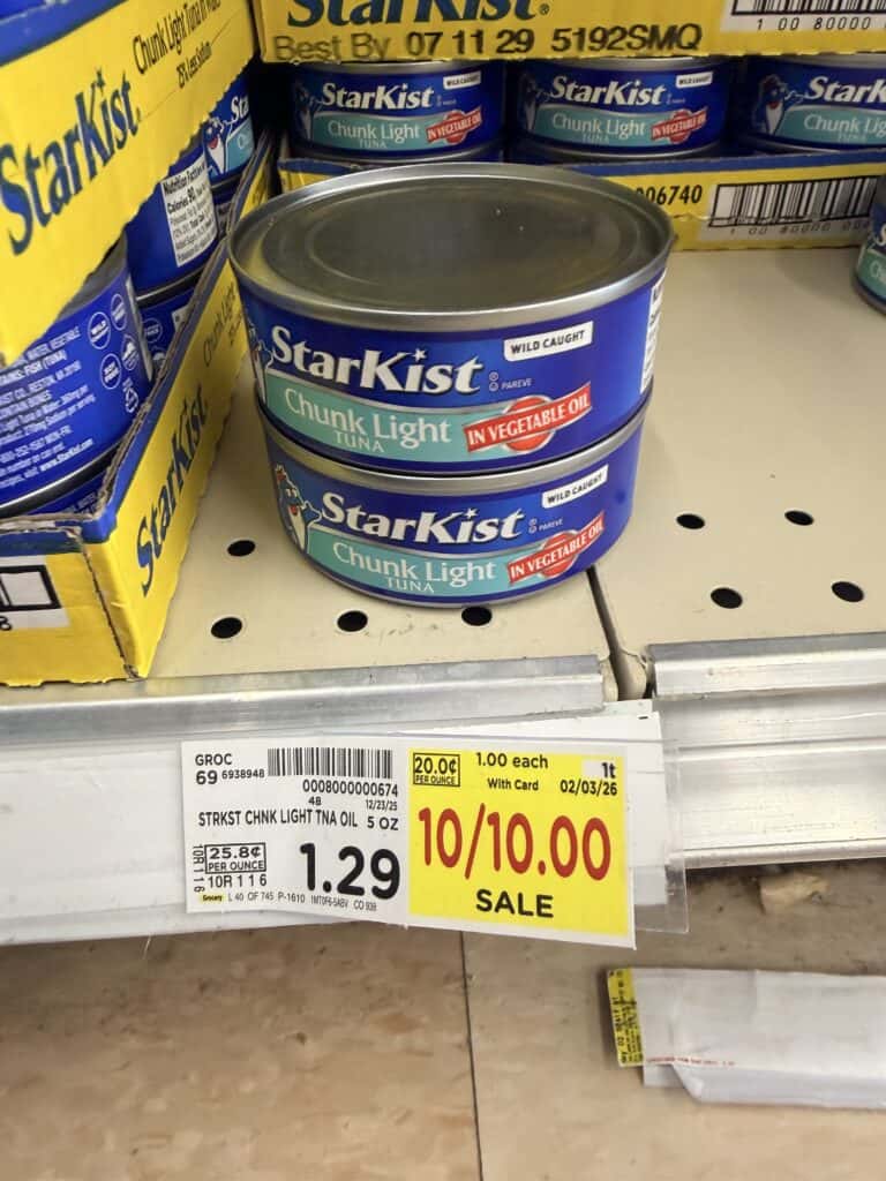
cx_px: 443
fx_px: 819
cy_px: 590
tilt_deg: -38.8
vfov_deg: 71.6
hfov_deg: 56.8
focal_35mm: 24
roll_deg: +0.7
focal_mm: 2.22
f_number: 2.2
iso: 200
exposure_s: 1/45
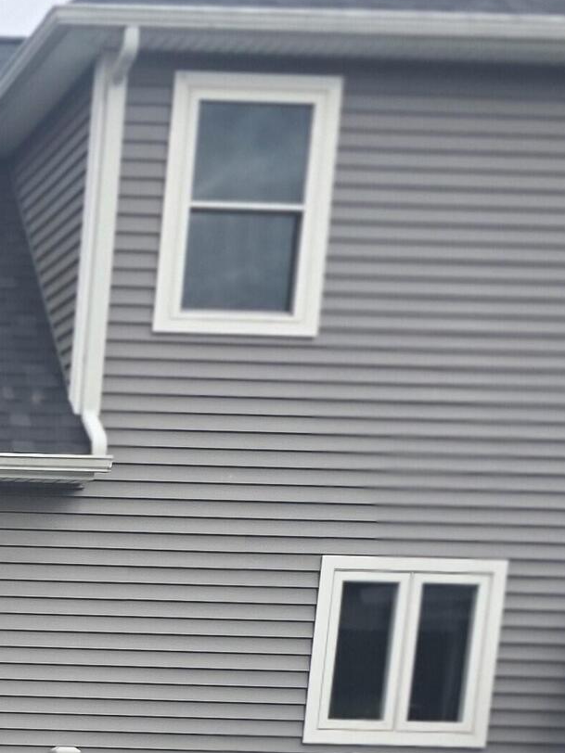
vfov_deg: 20.3
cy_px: 1025
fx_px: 1893
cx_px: -460
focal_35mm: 87
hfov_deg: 14.8
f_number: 1.7
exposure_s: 1/719
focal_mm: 6.3
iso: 32
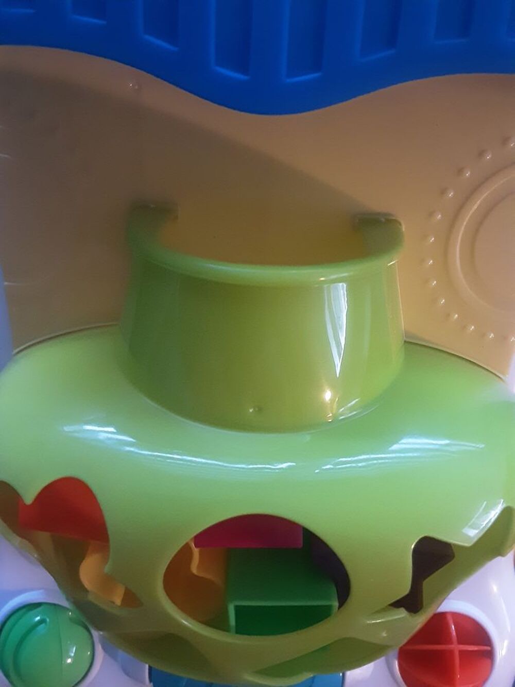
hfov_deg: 49.8
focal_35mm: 28
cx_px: 258
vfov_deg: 63.4
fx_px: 555
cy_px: 344
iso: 640
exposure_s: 1/20
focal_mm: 2.9
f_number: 1.9
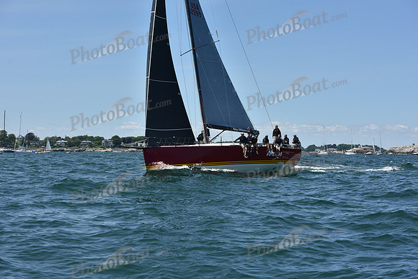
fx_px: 813
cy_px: 140
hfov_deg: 28.8
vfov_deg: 19.5
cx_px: 209
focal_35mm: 70
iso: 250
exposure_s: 1/1000
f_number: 9
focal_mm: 70
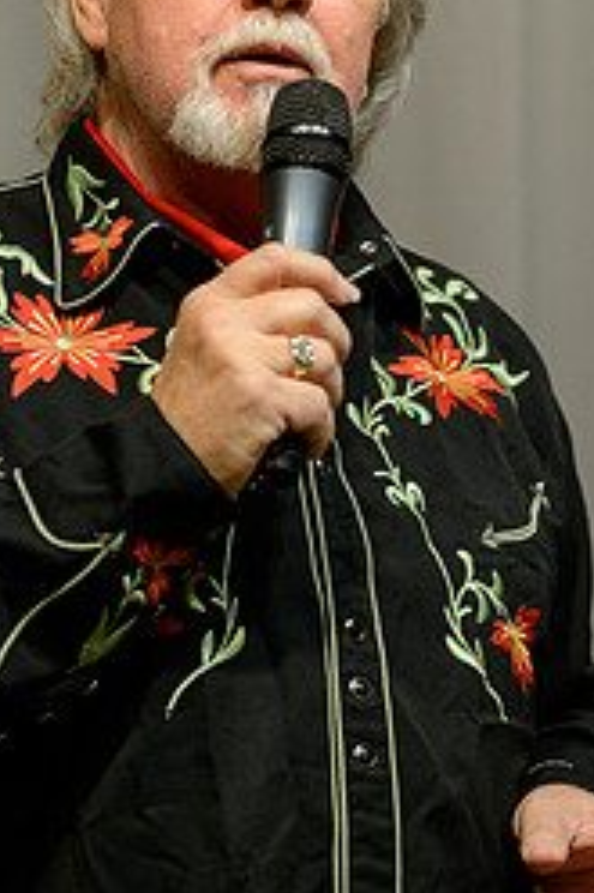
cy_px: 324
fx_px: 3147
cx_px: 351
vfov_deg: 16.1
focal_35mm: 127
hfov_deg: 10.8
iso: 5000
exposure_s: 1/250
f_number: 2.8
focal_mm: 70
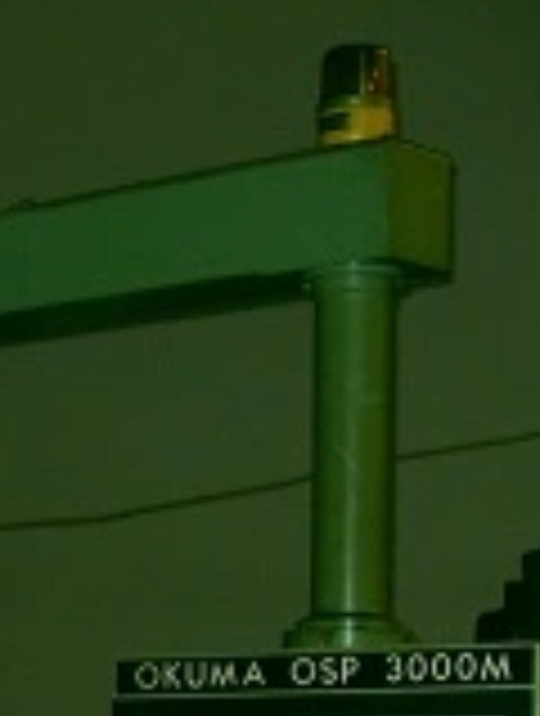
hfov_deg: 10.5
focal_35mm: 128
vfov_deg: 14.7
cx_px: -594
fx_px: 2652
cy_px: 919
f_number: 2.8
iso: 120
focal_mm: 6.3
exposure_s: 1/45
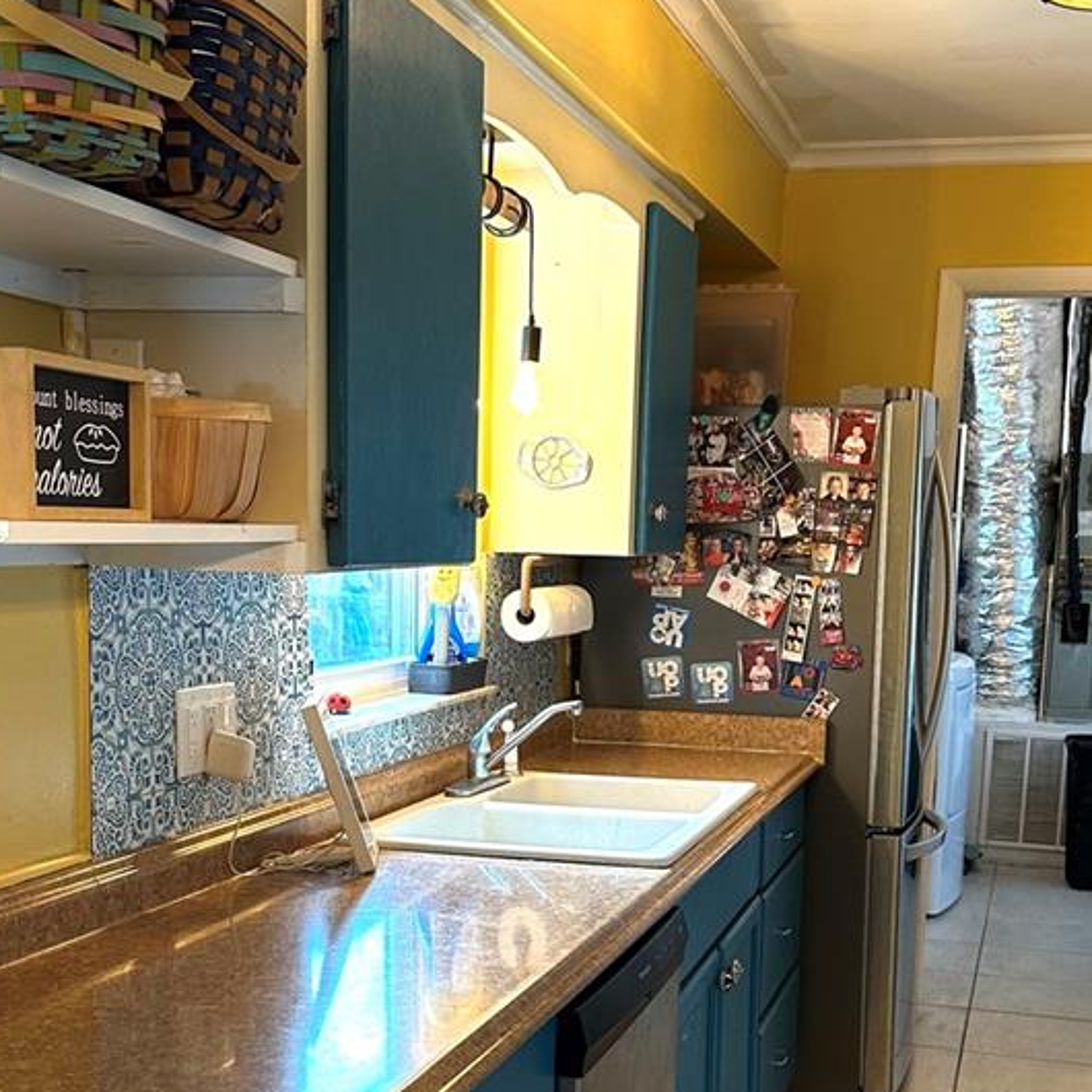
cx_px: 573
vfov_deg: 34.7
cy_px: 793
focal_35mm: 48
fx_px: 1713
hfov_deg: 35.3
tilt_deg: -7.9
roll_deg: -2.2
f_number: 1.78
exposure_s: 1/60
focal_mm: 6.86
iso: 160
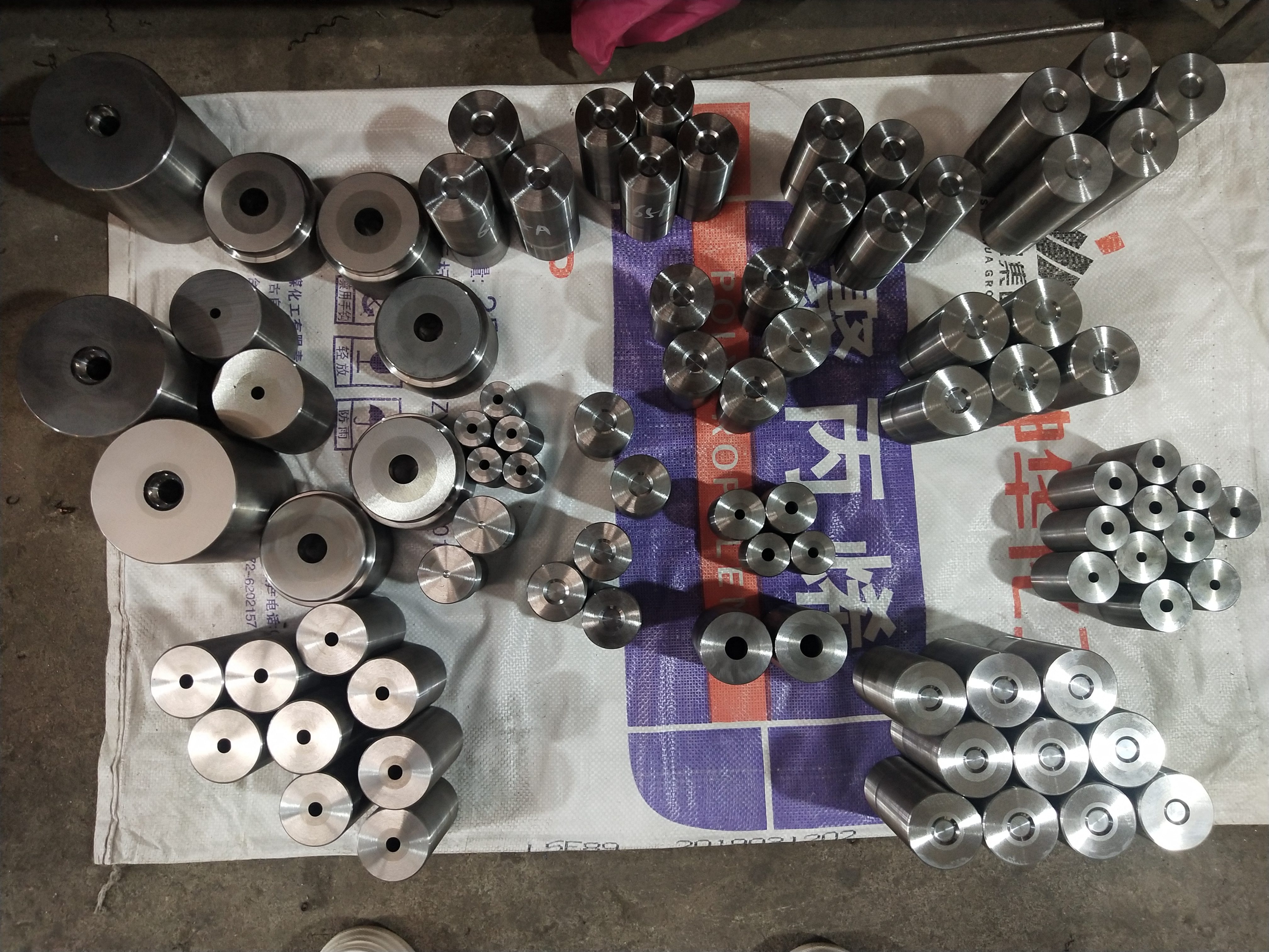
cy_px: 476
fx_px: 1100
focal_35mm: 30
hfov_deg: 60.0
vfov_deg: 46.8
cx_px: 634
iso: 310
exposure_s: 1/50
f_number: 1.8
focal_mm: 3.95
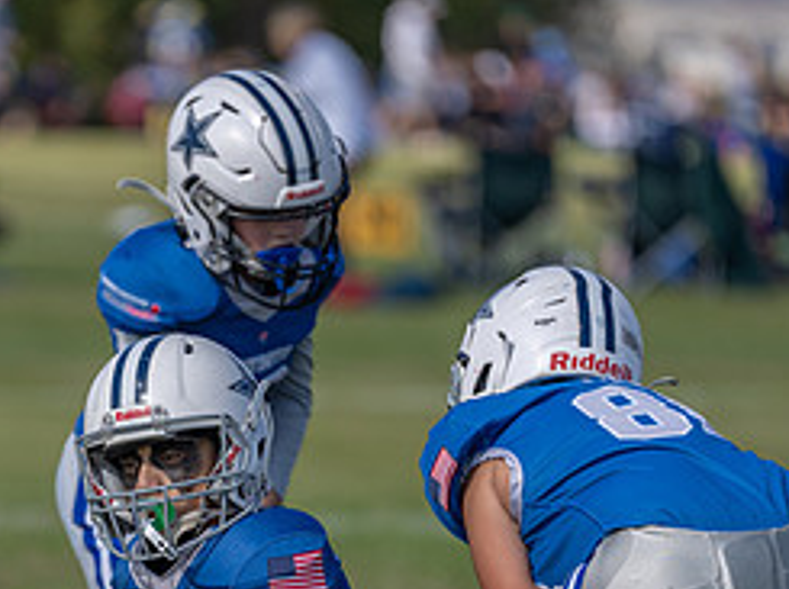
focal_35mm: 456
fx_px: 10378
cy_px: 591
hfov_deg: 4.4
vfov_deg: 3.3
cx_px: 145
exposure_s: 1/3200
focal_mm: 200
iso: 125
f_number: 2.8
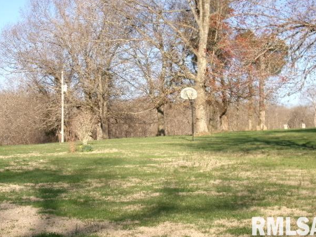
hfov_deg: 22.5
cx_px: 164
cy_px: 118
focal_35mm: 87
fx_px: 794
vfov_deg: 17.0
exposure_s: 1/280
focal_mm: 14.7
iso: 100
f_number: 5
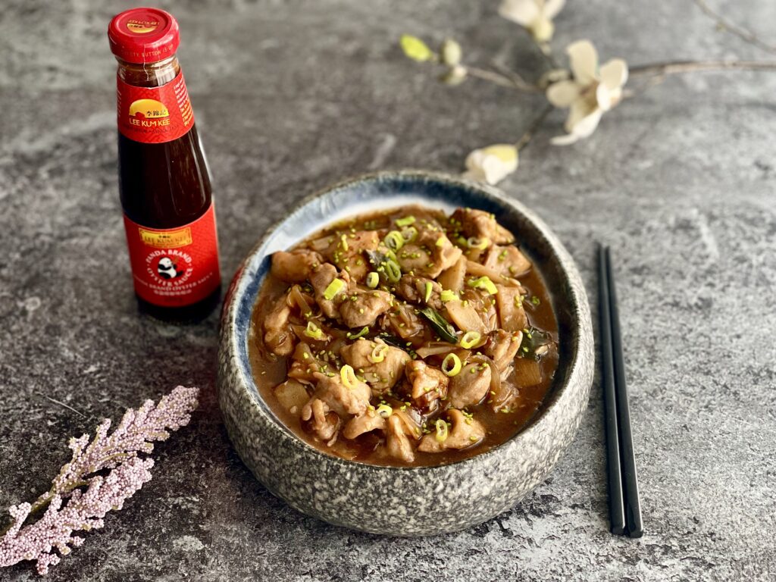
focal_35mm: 64
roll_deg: +0.2
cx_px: 388
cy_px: 291
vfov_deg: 22.9
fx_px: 1435
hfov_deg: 30.3
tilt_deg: -42.0
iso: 160
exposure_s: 1/121
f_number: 2.2
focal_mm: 7.5
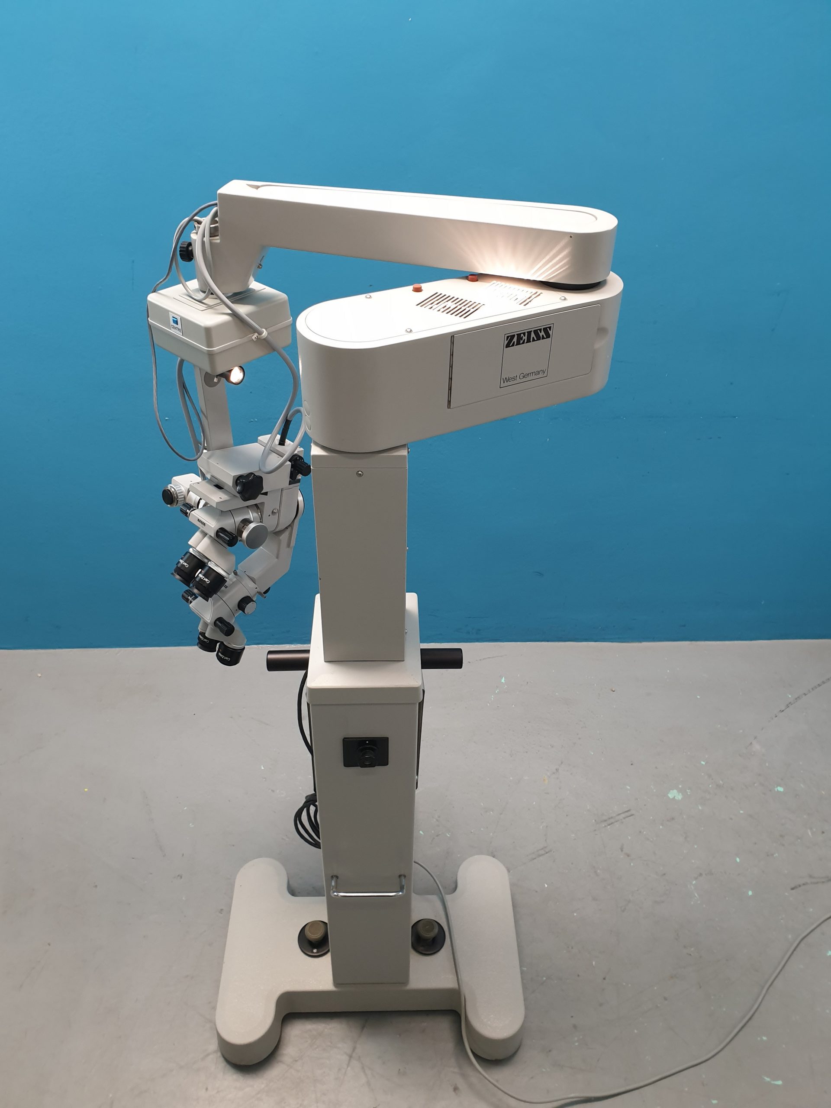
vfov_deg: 67.3
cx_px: 416
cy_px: 554
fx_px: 832
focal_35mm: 26
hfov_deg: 53.1
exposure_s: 1/50
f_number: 2.4
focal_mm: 4.3
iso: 125
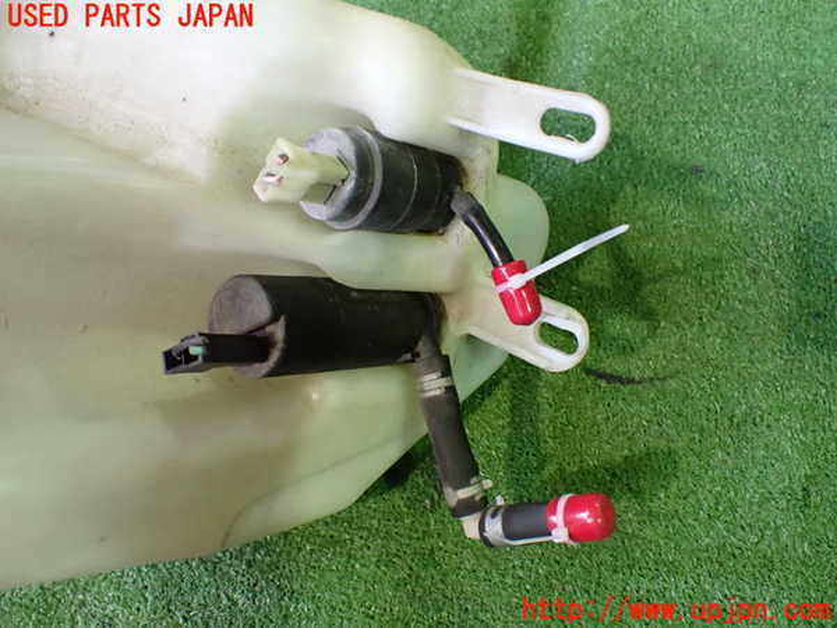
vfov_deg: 46.8
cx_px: 418
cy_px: 314
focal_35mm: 30
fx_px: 725
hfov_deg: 60.0
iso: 800
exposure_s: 1/80
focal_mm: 5.4
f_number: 2.3
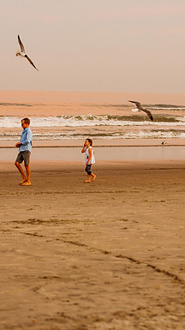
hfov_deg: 8.1
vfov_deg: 14.3
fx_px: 1311
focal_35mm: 150
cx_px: 92
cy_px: 165
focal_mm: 95
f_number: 4
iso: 320
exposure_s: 1/125
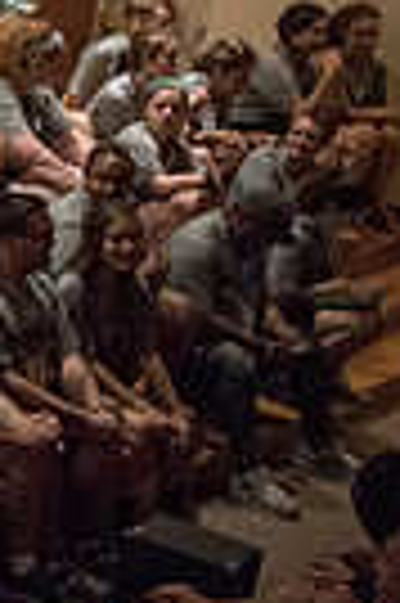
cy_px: 245
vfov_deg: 19.6
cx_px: -791
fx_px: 1738
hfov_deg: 10.0
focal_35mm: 104
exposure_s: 1/200
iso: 5000
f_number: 3.2
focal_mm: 24
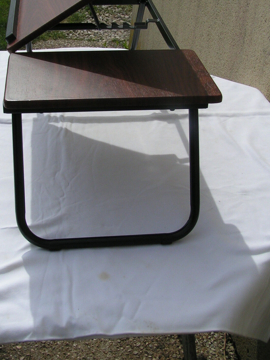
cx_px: 99
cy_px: 136
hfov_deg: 27.4
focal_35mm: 53
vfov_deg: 36.0
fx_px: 551
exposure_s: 1/640
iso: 50
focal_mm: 5.8
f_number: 5.6
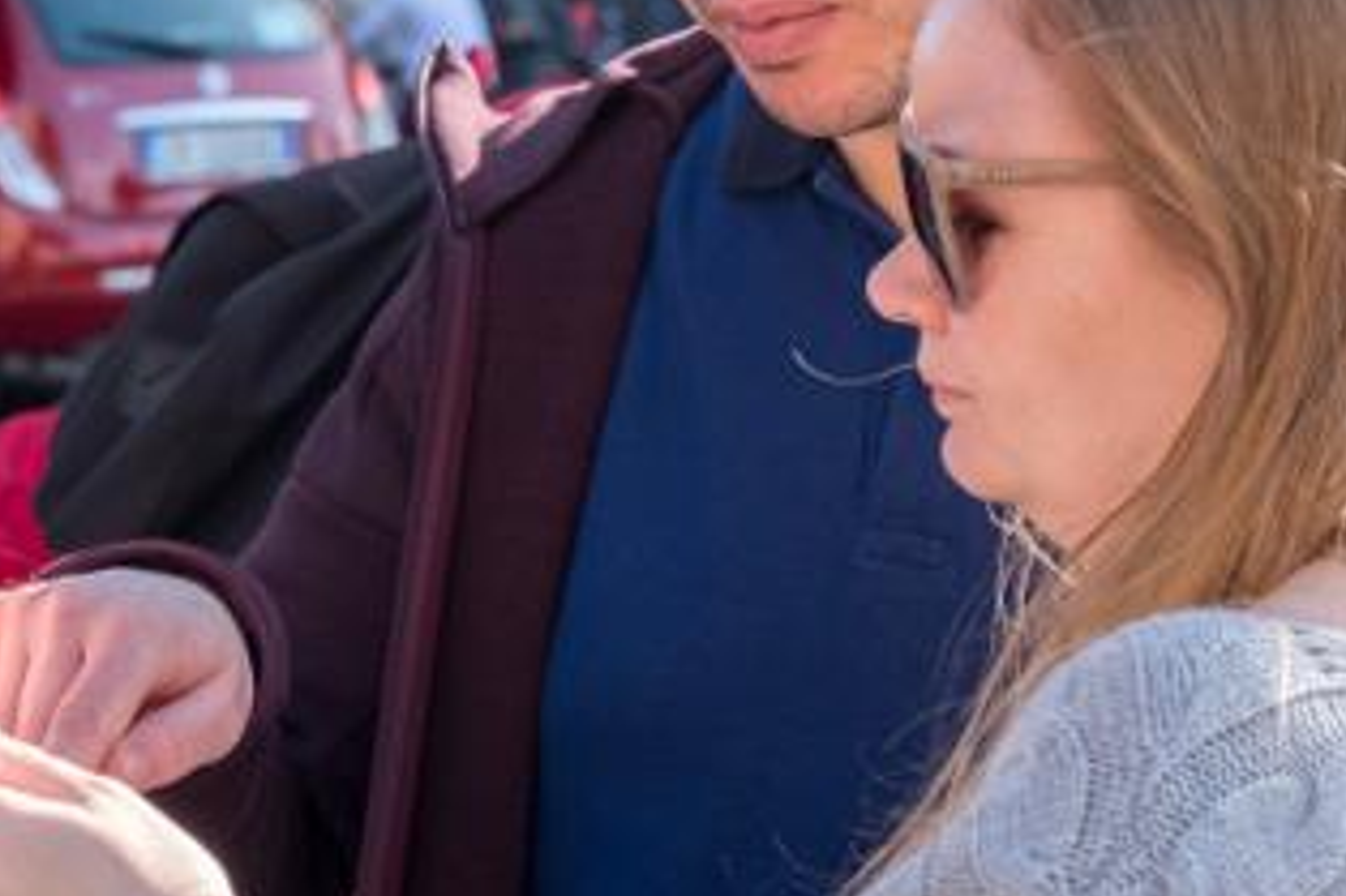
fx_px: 5829
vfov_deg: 8.7
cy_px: 21
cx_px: -9
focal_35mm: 156
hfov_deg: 13.0
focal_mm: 34.2
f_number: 4.5
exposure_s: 1/420
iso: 400
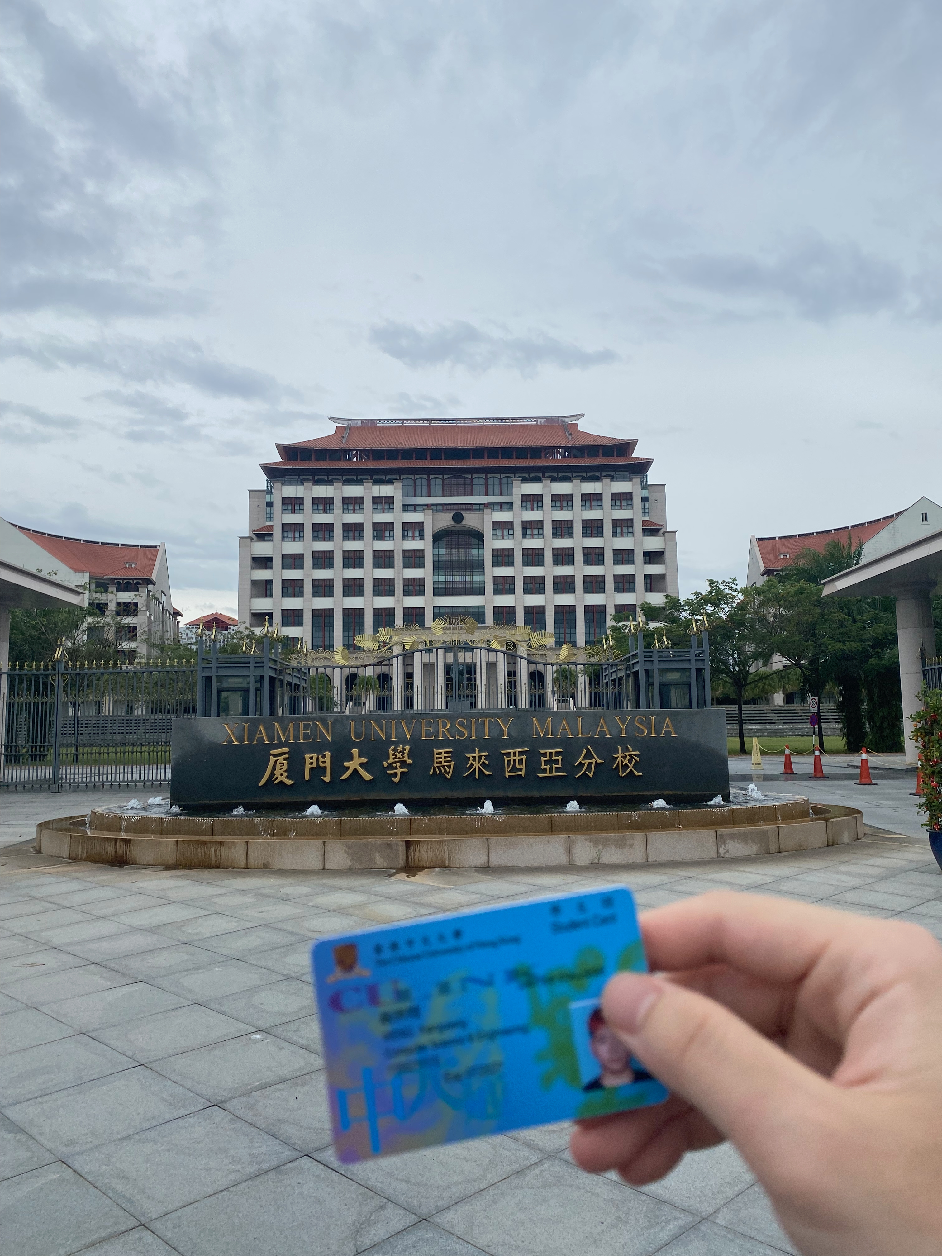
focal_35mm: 26
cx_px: 471
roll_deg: +0.3
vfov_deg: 67.3
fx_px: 943
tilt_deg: +8.5
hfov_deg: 53.1
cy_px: 628
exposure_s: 1/1866
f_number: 1.8
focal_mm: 4.25
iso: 32
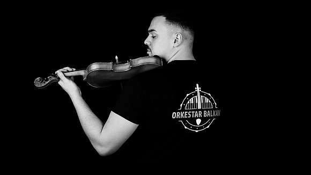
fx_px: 493
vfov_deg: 19.9
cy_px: 36
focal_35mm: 60
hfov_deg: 35.0
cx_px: 148
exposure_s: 1/160
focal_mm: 24
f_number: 6.3
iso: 100
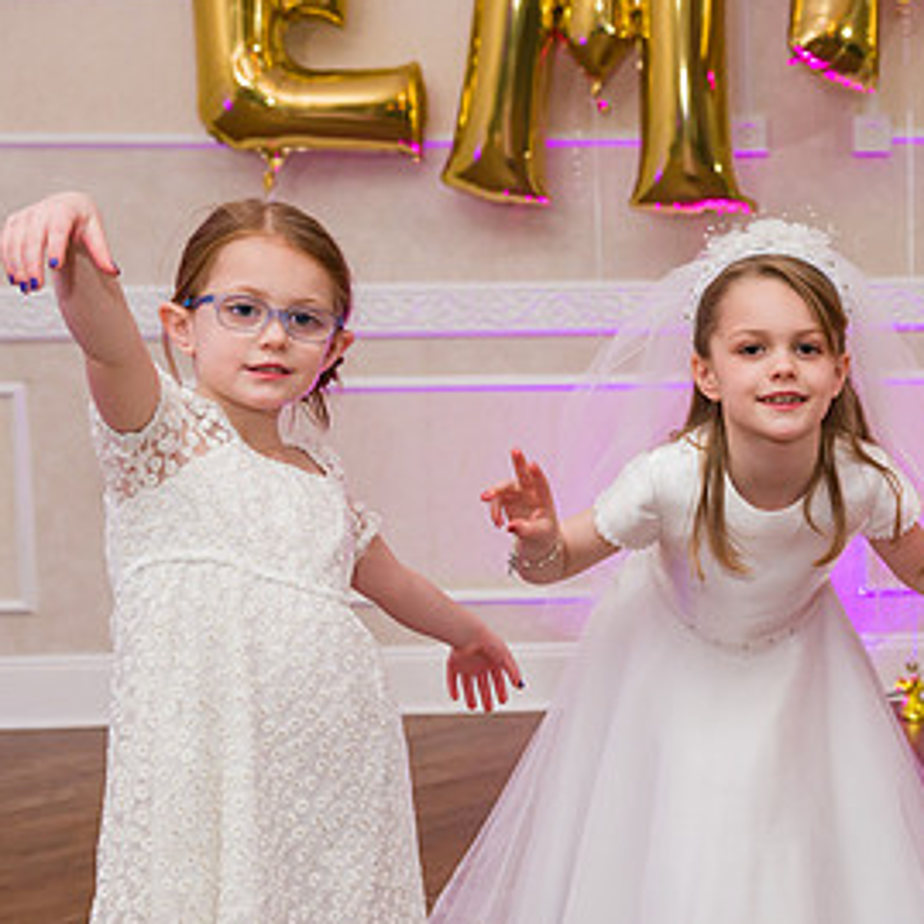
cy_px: 481
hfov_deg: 25.2
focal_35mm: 66
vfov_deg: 26.1
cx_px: 845
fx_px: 1993
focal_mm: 36
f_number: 5
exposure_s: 1/200
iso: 1250
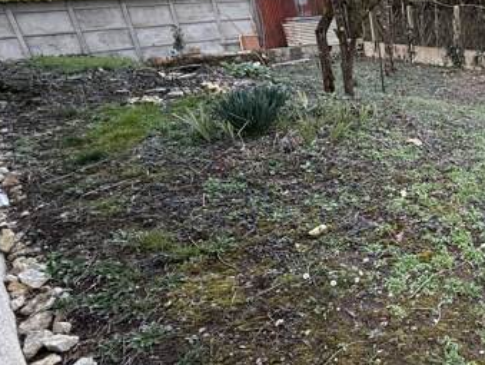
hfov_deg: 45.5
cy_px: 200
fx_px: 463
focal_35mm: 33
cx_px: 498
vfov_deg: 43.0
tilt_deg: -25.7
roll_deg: +0.2
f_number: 2.2
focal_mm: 2.22
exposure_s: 1/131
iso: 50
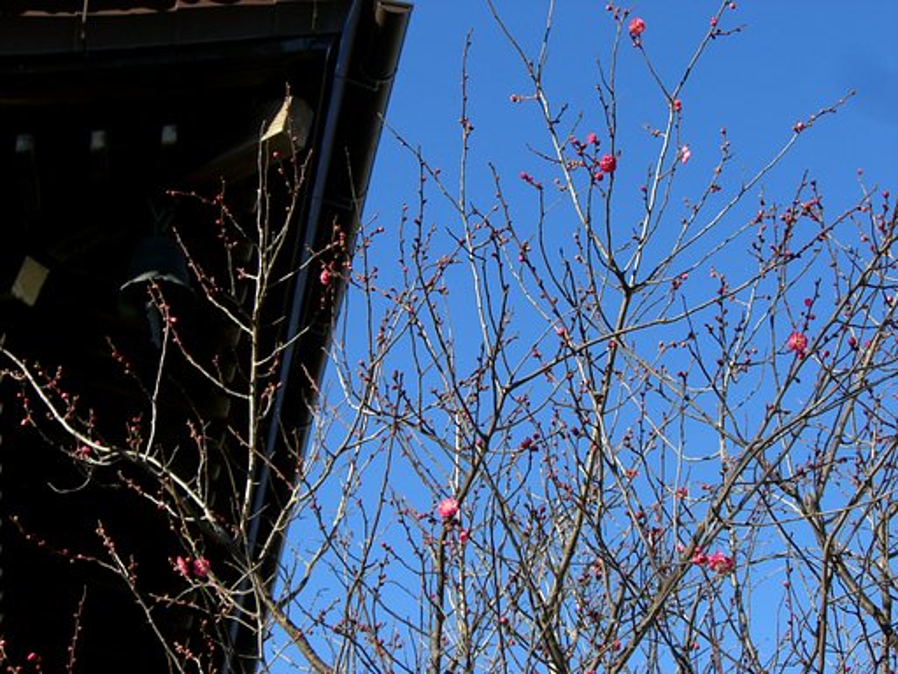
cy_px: 337
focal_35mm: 79
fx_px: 2049
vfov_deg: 18.7
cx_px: 449
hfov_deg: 24.7
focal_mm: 12.8
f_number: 4.1
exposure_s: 1/400
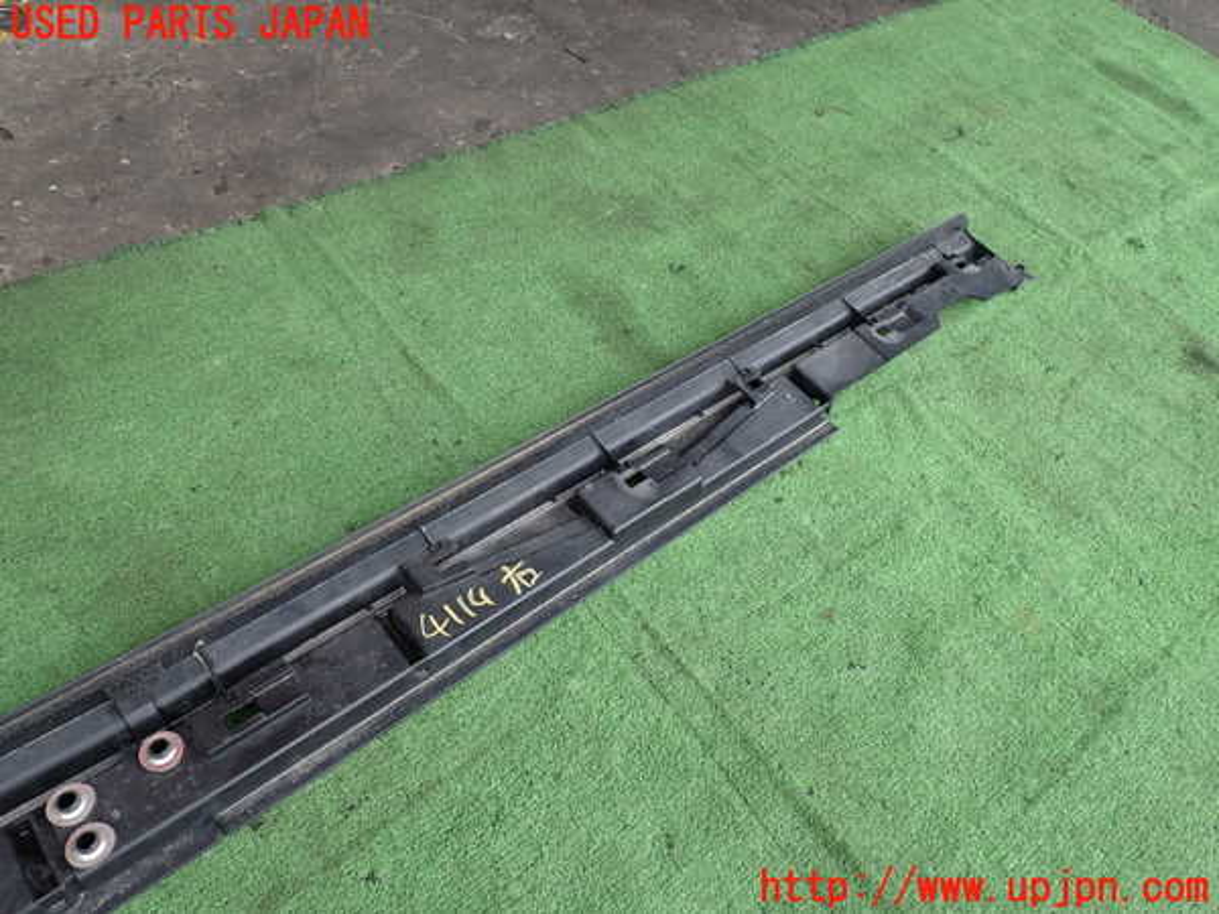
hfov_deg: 69.4
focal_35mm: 25
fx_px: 880
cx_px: 610
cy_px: 457
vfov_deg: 54.9
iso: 100
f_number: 2.8
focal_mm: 4.5
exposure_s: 1/320
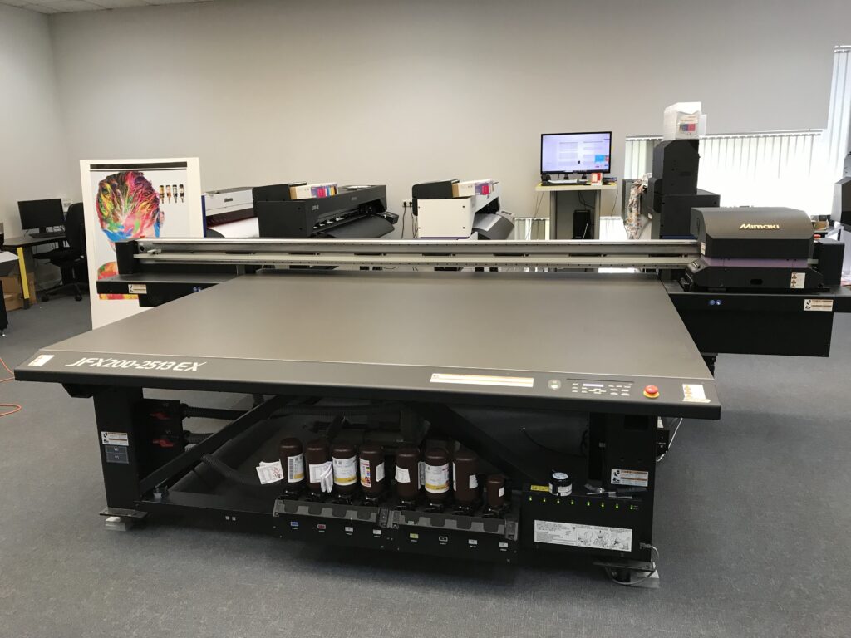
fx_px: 688
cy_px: 319
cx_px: 426
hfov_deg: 63.4
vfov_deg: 49.7
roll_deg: +1.9
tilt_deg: -12.8
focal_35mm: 28
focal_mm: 3.99
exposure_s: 1/33
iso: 32
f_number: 1.8
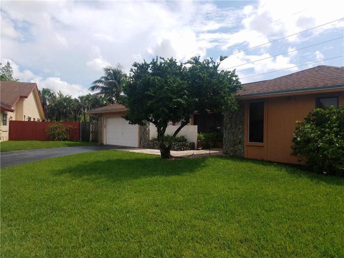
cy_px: 129
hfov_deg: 67.3
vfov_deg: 53.1
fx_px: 258
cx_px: 172
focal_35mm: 26
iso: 50
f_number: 1.7
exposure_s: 1/2976
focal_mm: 4.2
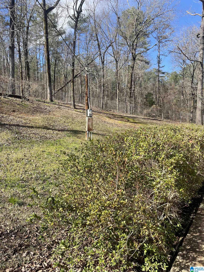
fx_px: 204
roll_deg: +1.8
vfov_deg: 67.3
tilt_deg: +0.8
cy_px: 136
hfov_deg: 53.1
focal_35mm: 26
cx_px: 102
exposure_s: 1/1261
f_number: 1.6
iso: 32
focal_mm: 4.2
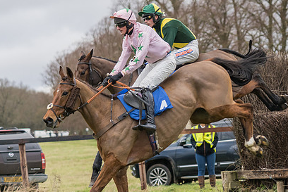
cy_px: 83
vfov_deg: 6.1
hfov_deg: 9.1
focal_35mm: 224
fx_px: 1794
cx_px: 293
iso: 1000
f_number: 2.8
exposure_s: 1/1000
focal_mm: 88
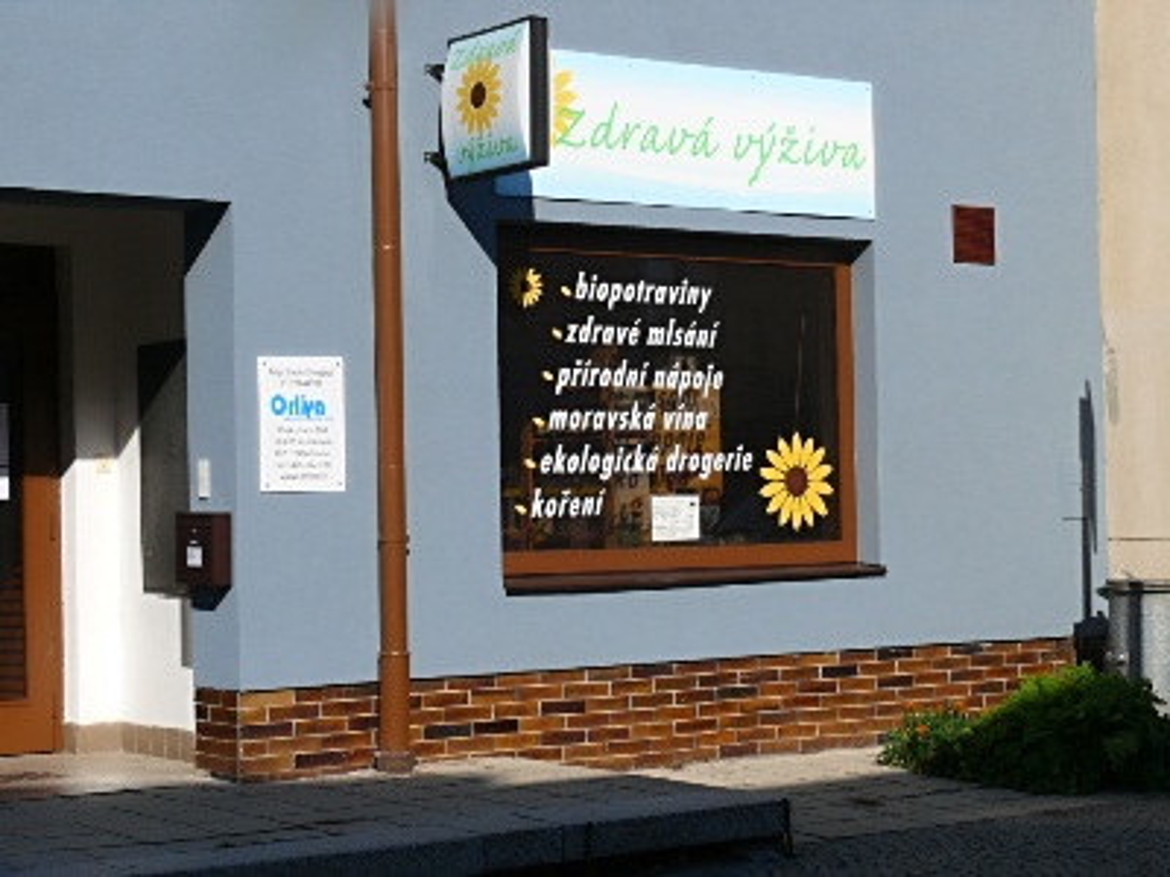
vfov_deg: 20.2
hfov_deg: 26.7
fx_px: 2467
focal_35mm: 73
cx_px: 585
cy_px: 438
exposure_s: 1/500
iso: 100
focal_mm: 15.5
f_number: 6.3
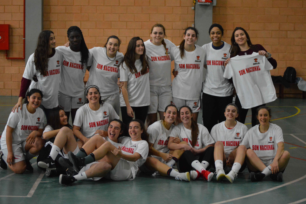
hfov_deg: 21.7
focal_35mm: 94
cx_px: 155
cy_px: 101
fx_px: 799
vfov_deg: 14.6
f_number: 4.2
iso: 3200
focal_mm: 62
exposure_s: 1/250
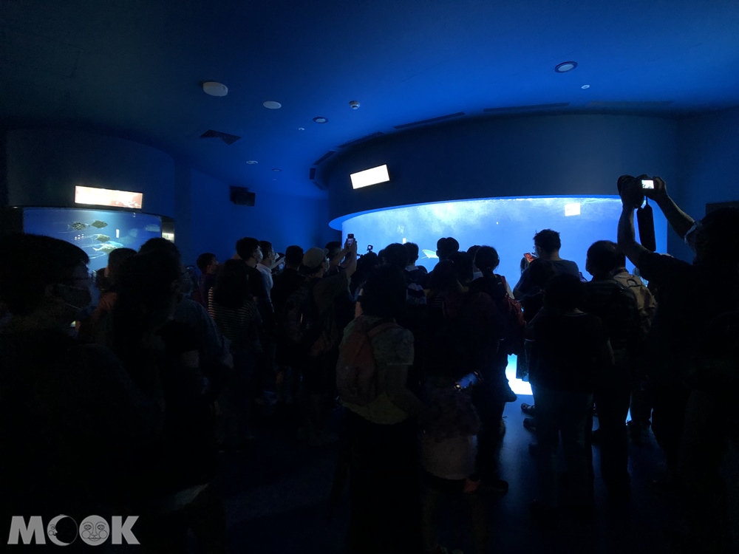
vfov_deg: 49.7
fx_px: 598
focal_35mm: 28
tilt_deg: -2.0
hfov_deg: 63.4
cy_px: 277
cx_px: 370
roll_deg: -0.2
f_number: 1.8
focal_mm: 3.99
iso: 80
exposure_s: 1/5
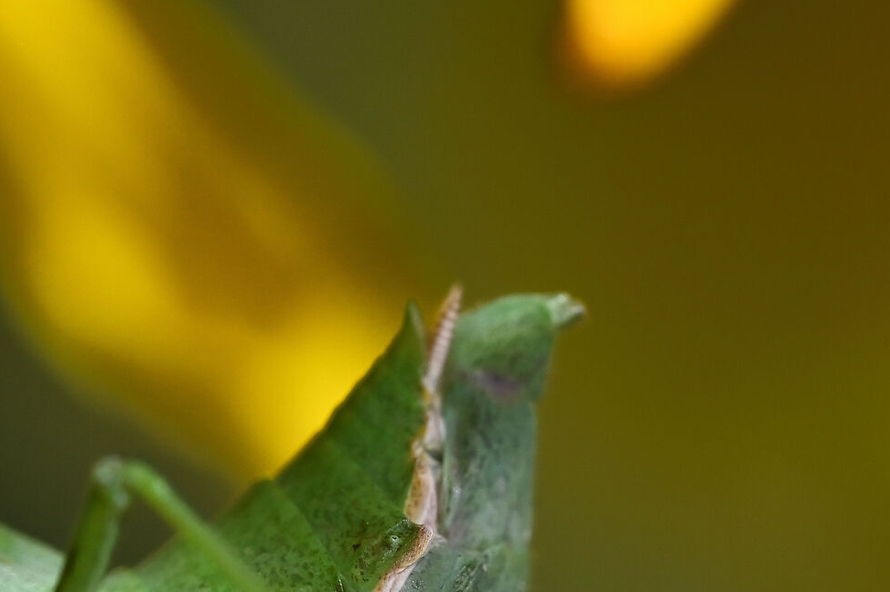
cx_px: 64
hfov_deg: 5.6
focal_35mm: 370
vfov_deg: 3.7
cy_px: 470
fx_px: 9139
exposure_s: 1/1000
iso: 640
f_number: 11
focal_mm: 150
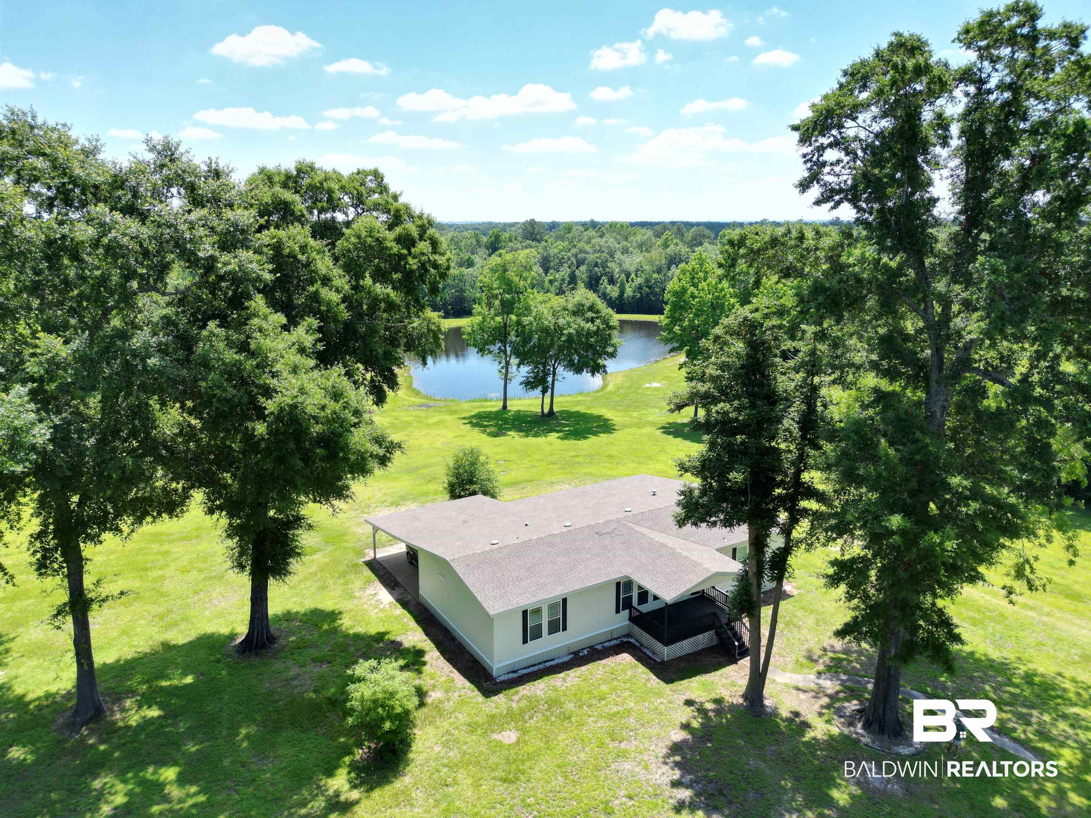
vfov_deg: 56.8
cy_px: 409
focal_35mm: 24
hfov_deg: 71.6
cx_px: 546
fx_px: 756
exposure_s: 1/2000
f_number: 1.7
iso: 100
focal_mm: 6.72
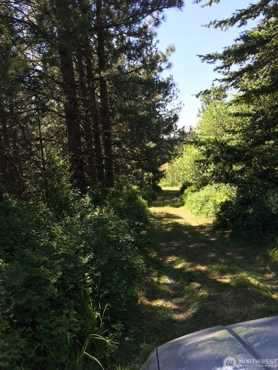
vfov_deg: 61.7
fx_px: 311
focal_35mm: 29
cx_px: 139
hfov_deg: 48.2
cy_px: 185
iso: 32
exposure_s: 1/380
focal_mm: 4.15
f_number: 2.2
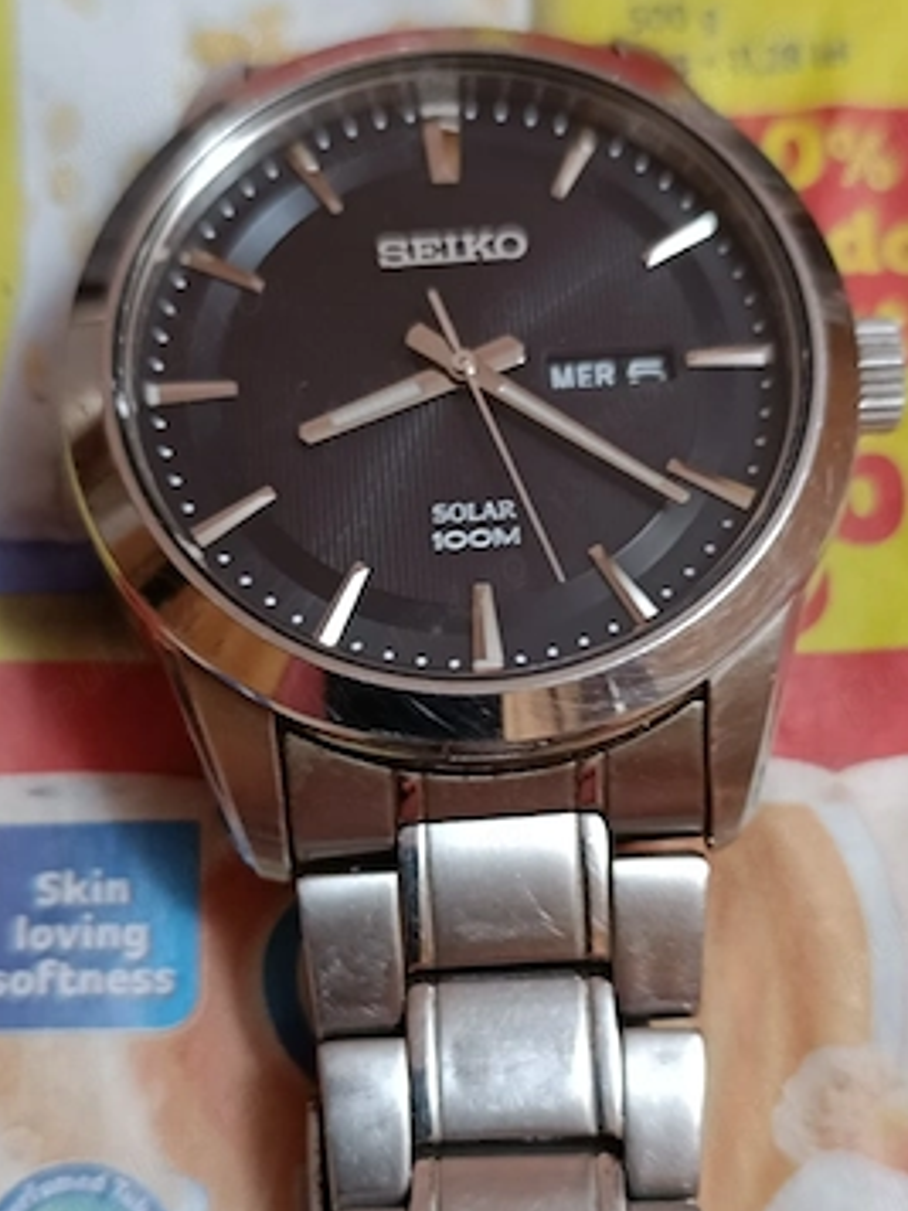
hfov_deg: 51.3
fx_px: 944
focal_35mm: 27
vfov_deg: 65.1
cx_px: 486
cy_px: 674
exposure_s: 1/25
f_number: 1.65
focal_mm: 6.14
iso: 1108
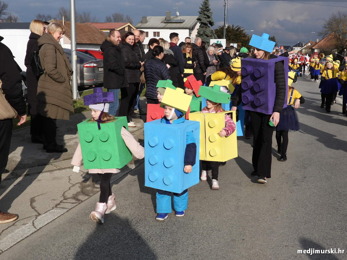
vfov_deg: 30.9
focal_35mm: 47
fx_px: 471
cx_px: 174
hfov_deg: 40.4
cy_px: 130
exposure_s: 1/1600
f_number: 3.2
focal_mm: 8.5
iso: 100
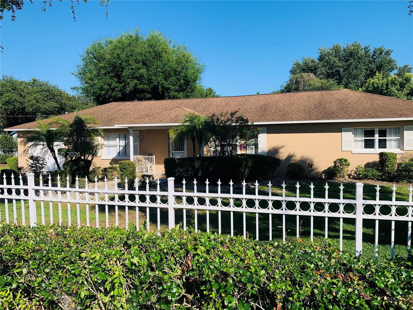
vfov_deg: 53.1
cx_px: 206
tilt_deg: -3.1
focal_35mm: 26
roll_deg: +1.2
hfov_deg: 67.3
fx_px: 310
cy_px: 155
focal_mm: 4.25
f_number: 1.8
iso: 25
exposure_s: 1/2421
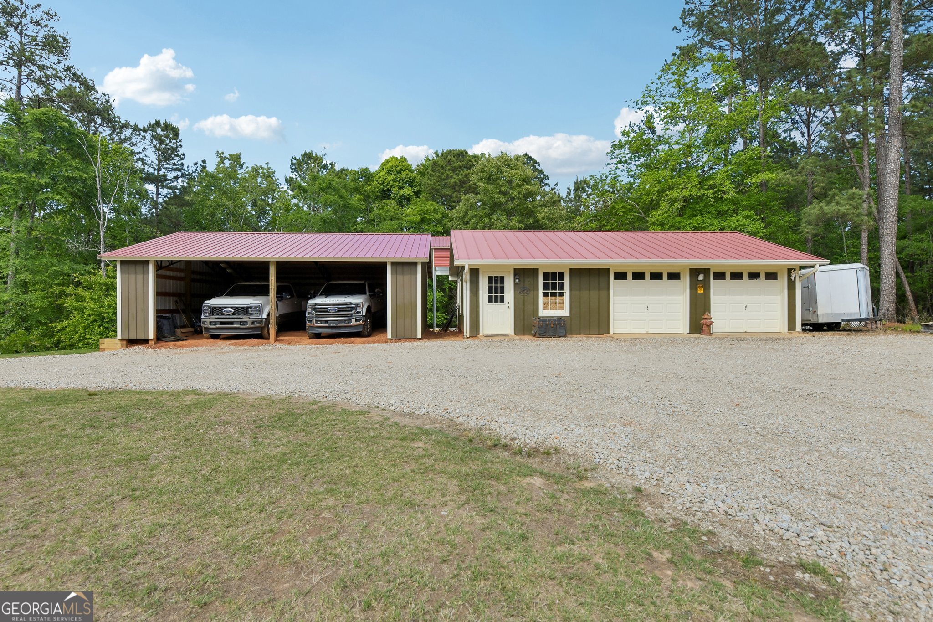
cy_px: 311
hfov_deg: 93.3
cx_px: 466
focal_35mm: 17
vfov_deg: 70.4
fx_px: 441
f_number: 8
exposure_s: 1/1250
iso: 400
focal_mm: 17
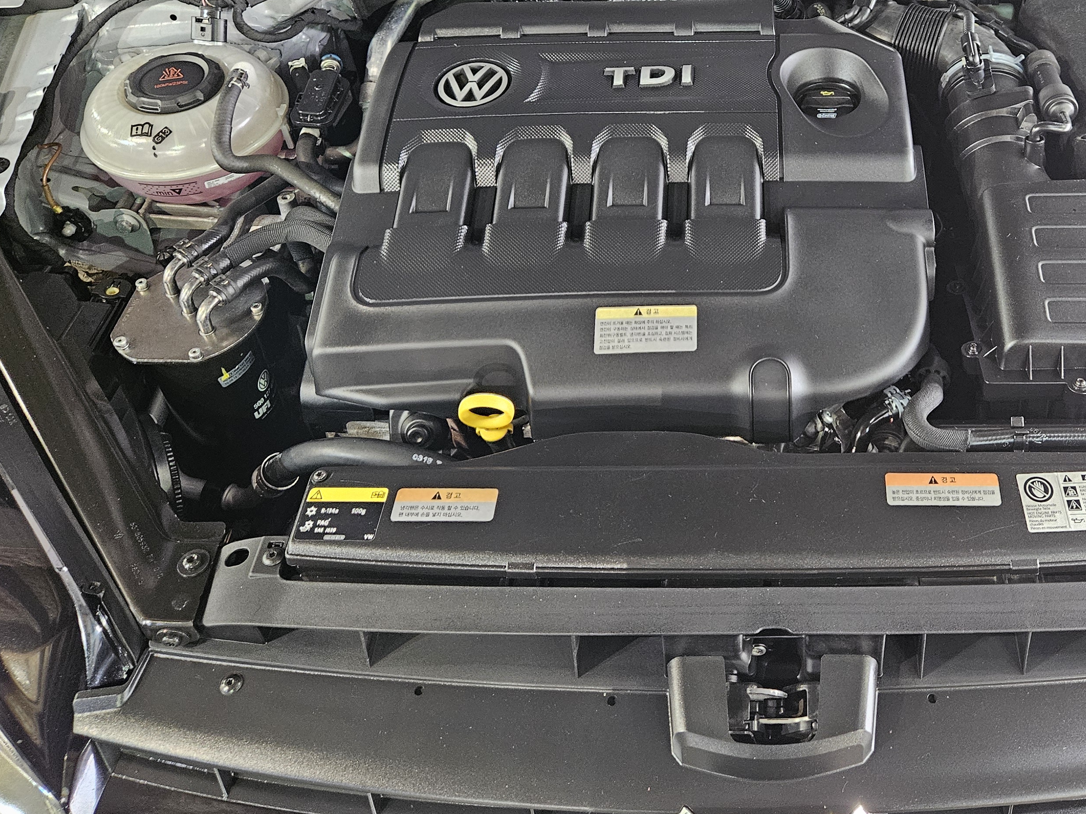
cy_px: 213
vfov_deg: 37.8
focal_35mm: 37
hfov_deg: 48.7
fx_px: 1161
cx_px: 773
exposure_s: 1/60
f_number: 1.8
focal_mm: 5.4
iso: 800
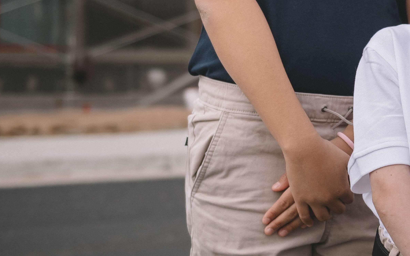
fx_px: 1240
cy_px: 8
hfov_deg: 18.0
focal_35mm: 111
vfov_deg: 11.7
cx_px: 465
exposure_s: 1/800
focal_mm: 36
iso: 200
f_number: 2.8
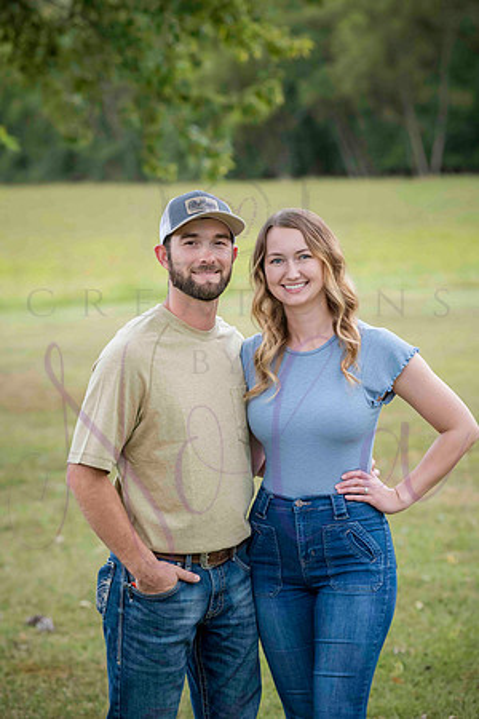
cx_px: 240
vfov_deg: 19.5
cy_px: 360
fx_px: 2095
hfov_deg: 13.0
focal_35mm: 105
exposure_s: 1/320
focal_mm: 105
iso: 400
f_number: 4.5
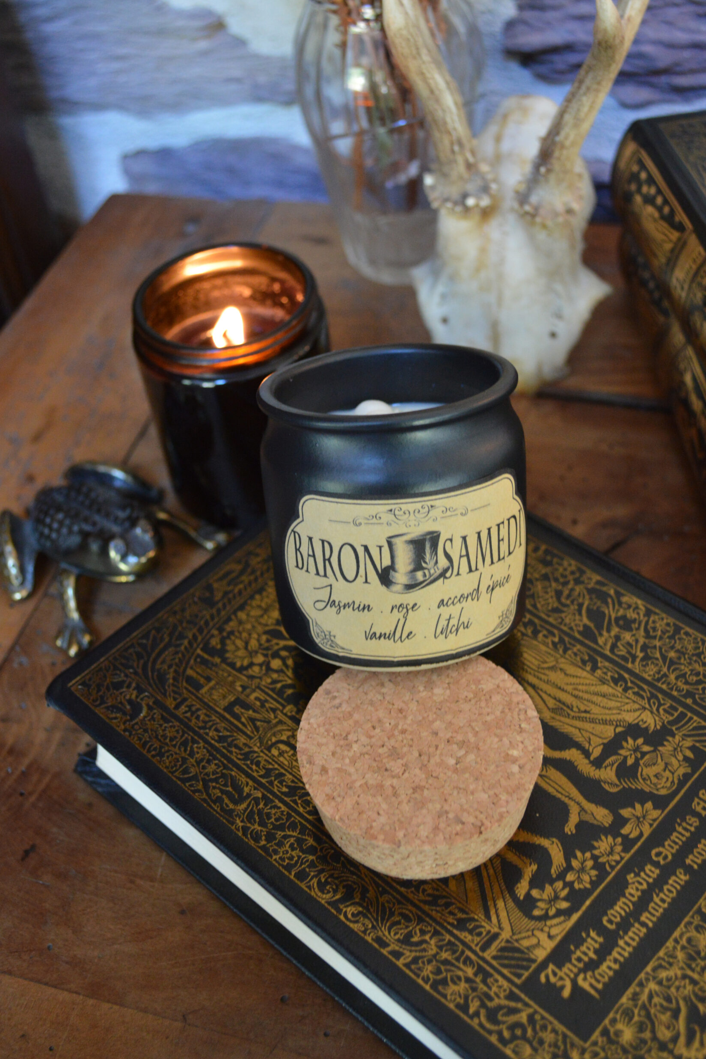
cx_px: 358
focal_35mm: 31
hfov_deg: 42.3
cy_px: 526
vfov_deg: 60.3
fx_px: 912
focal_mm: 20
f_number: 3.8
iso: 400
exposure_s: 1/20
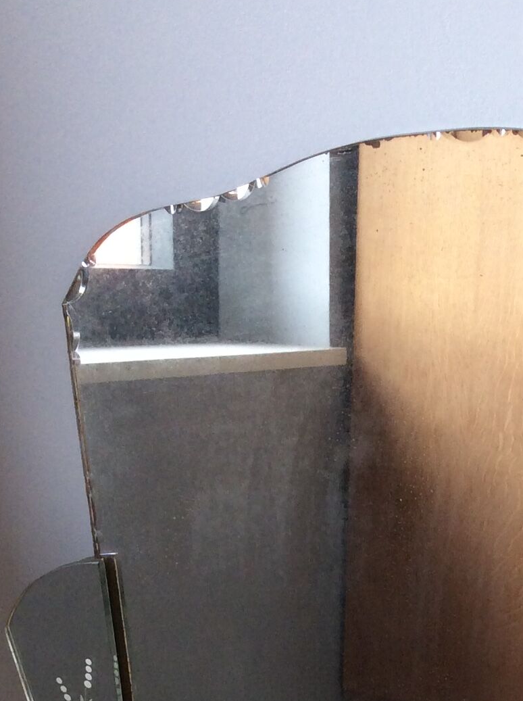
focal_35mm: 80
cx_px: 562
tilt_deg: -33.4
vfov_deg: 22.9
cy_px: 792
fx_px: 1617
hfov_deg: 17.8
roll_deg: +2.9
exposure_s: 1/25
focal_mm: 3.3
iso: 64
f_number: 2.4
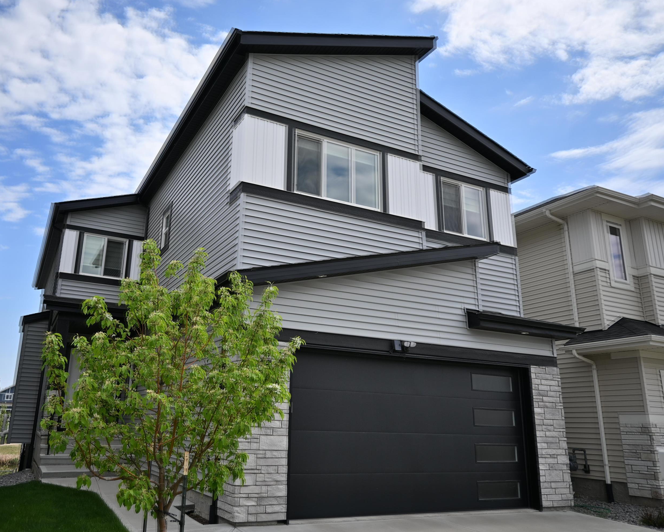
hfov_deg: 61.9
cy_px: 266
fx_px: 550
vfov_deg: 51.5
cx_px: 282
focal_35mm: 28
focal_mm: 16
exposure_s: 1/2000
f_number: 3.5
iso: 160
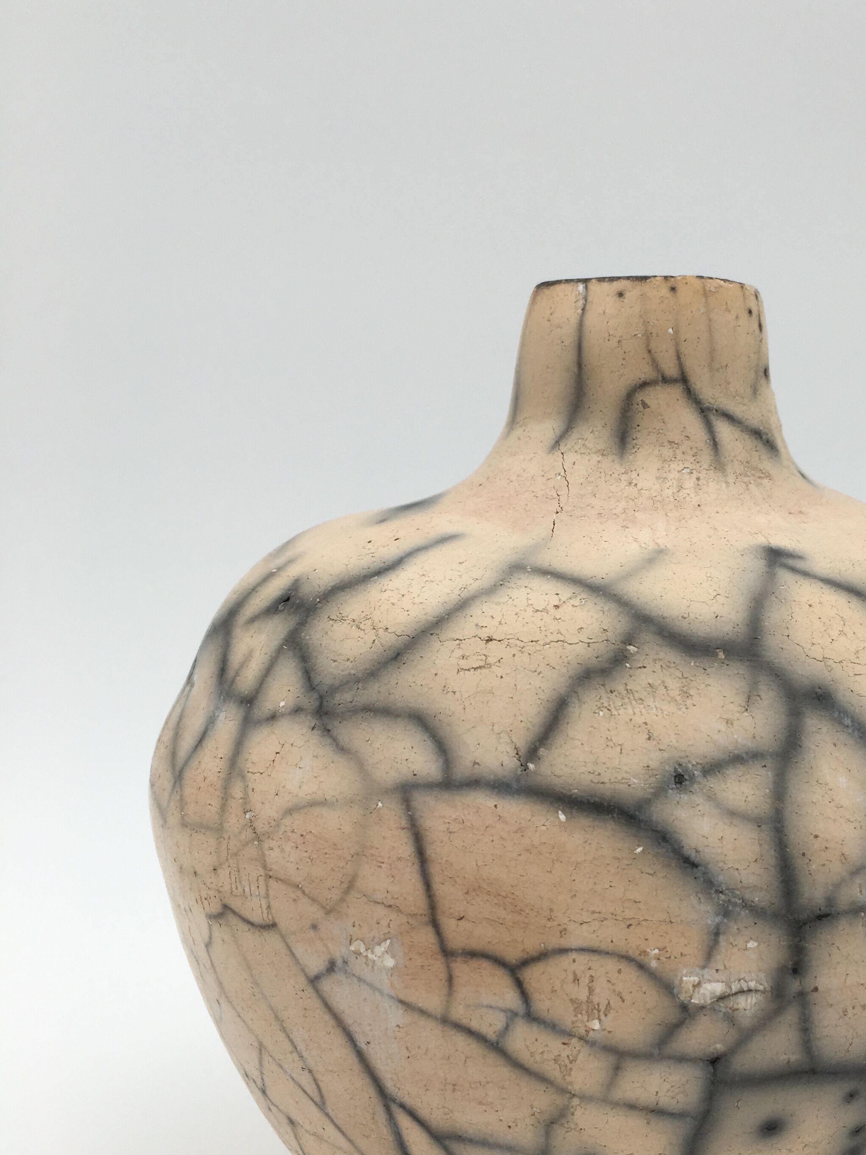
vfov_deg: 43.7
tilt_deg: -8.6
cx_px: 642
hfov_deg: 33.0
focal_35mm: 43
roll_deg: +0.4
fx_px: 1434
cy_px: 675
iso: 25
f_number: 2.2
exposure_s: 1/167
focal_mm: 4.15
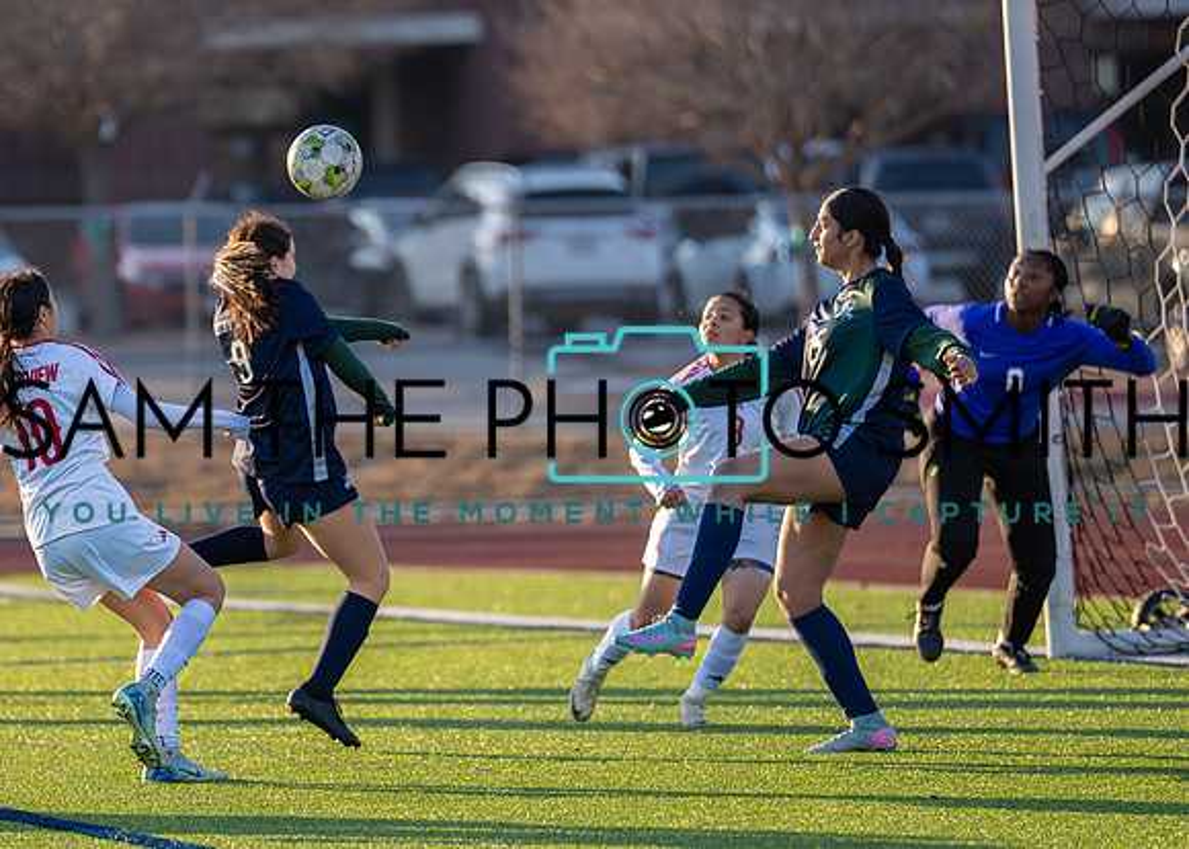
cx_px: 235
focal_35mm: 317
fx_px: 10693
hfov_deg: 6.4
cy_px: 402
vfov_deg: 4.5
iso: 400
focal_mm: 200
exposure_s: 1/2500
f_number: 2.8
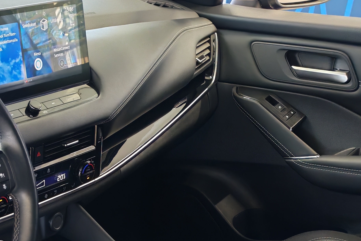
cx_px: 33
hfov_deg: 27.1
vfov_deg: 18.0
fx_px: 722
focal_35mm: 72
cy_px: 288
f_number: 1.9
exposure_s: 1/50
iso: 786
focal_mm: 6.12
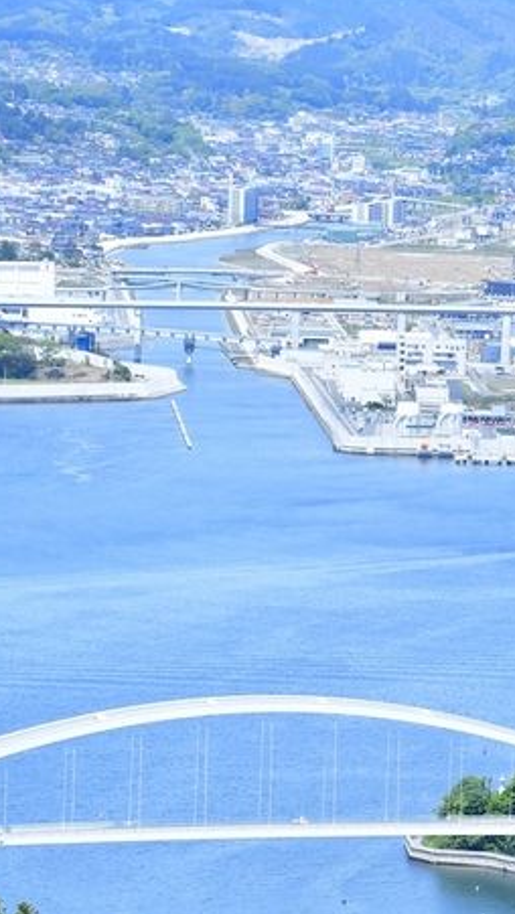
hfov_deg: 5.7
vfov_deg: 10.1
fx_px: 5165
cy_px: 525
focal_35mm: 213
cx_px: 575
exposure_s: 1/200
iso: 100
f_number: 7.1
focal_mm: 75
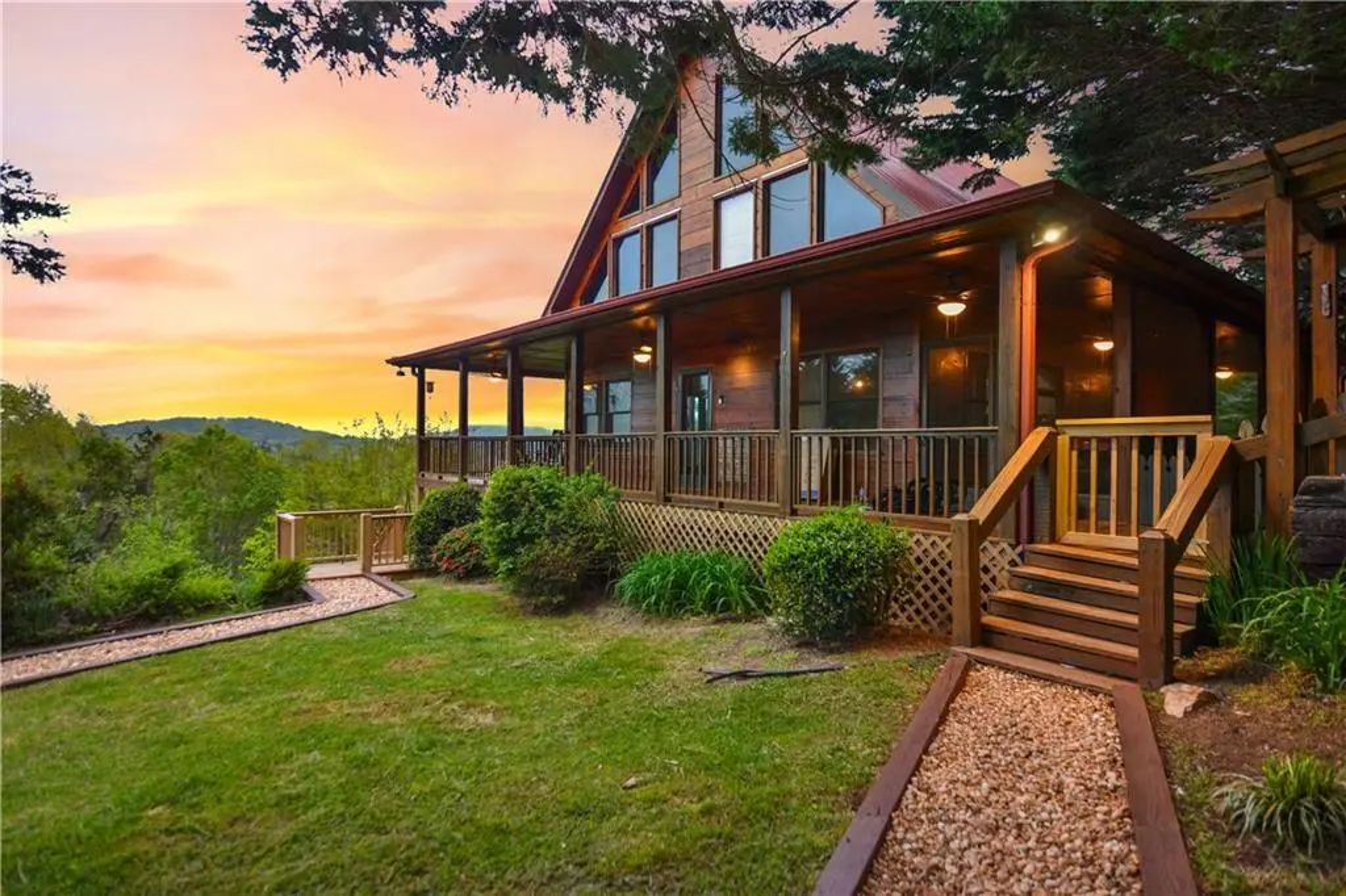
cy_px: 448
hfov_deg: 85.4
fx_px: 729
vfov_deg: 63.2
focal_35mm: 20
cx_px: 673
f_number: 2.8
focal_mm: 13
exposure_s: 1/60
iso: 500
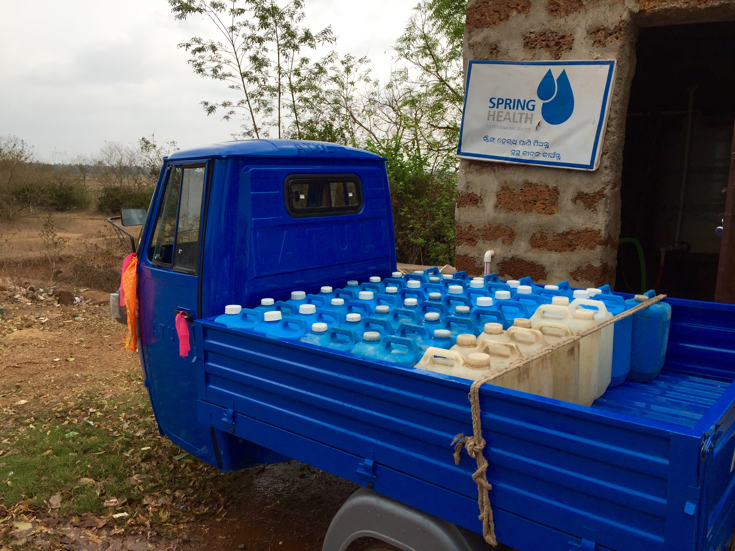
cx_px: 368
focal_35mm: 29
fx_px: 616
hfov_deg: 61.7
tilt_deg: -10.2
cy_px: 276
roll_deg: -1.3
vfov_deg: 48.2
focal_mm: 4.15
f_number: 2.2
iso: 32
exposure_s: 1/989
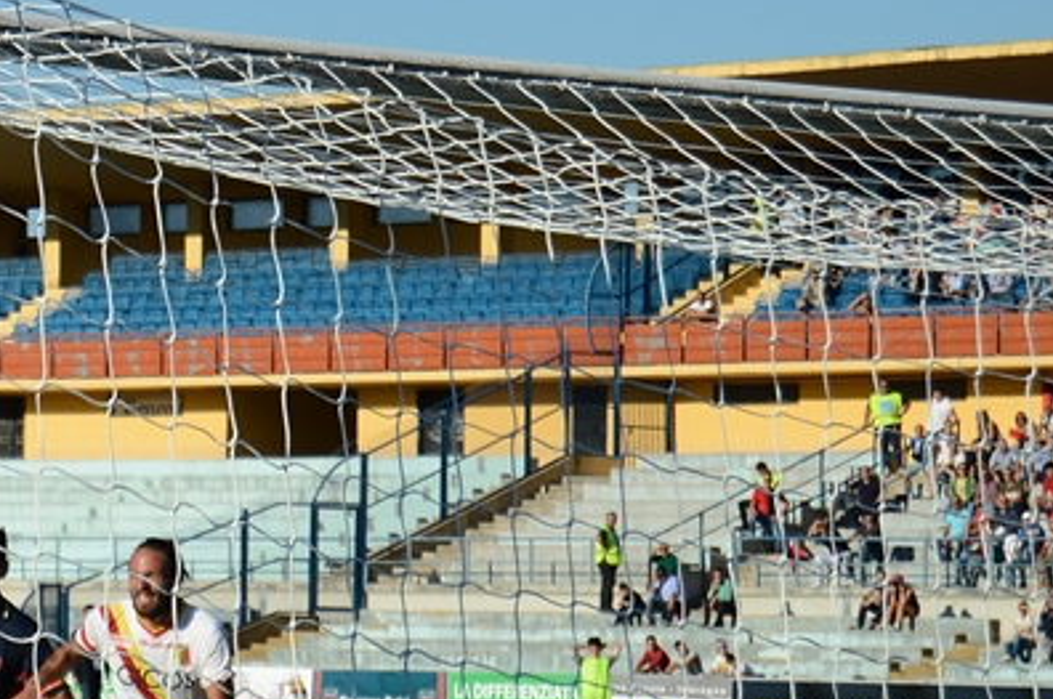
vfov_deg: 6.4
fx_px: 6231
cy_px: 302
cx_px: -215
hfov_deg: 9.5
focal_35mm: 213
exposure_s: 1/1250
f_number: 6.3
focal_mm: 55
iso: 200
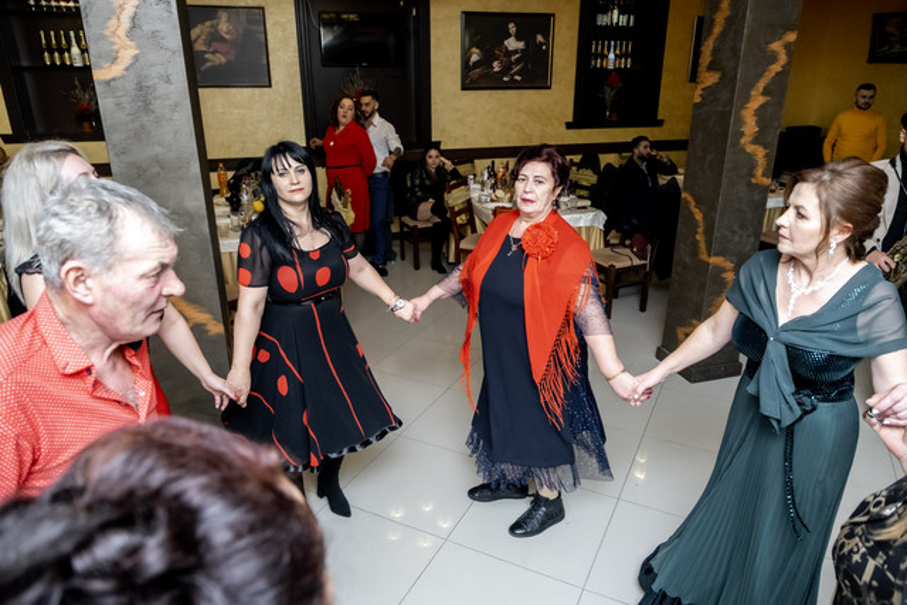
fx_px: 605
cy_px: 302
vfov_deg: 53.2
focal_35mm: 24
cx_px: 454
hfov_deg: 73.7
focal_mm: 16
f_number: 2.8
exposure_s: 1/125
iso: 1600
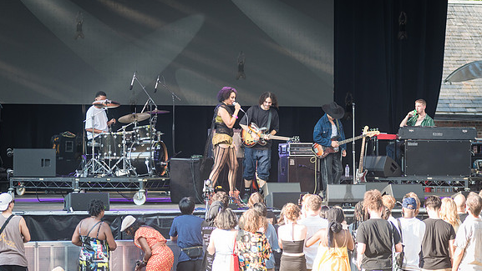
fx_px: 2020
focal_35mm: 158
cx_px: 223
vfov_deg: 7.7
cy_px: 124
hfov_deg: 13.6
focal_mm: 120
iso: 400
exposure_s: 1/320
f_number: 3.5
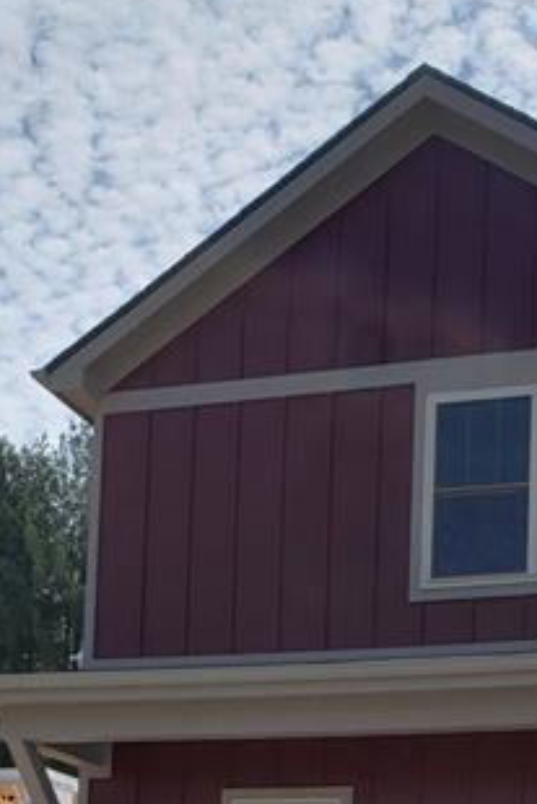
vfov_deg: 27.8
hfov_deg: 20.2
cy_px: 856
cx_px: 368
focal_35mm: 67
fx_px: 1497
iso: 50
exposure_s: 1/1946
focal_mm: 4.3
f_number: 2.4
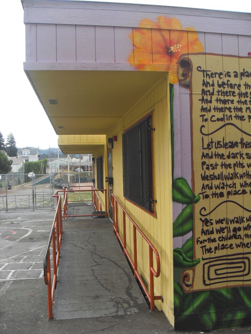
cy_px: 167
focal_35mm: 34
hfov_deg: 41.8
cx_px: 126
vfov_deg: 54.0
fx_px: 329
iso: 80
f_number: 2.8
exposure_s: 1/250
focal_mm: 6.3
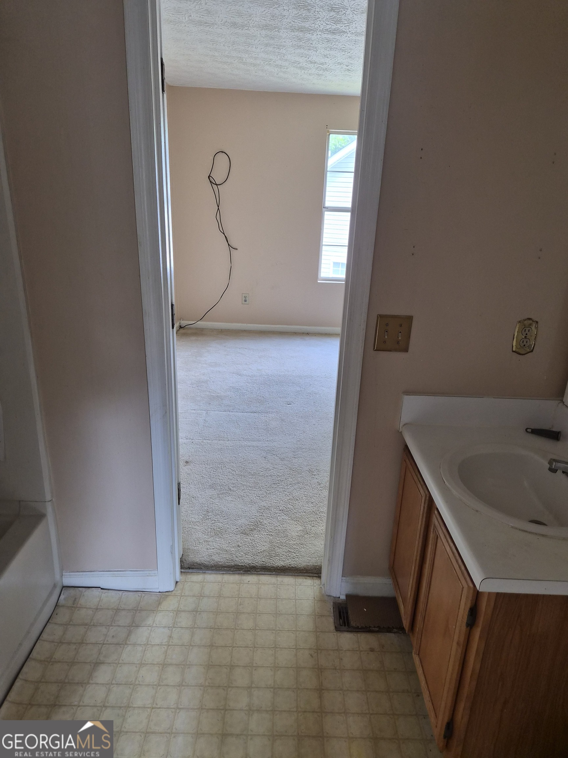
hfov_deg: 58.9
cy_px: 379
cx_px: 284
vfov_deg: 73.9
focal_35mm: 23
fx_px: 503
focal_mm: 5.4
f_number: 1.8
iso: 250
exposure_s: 1/120
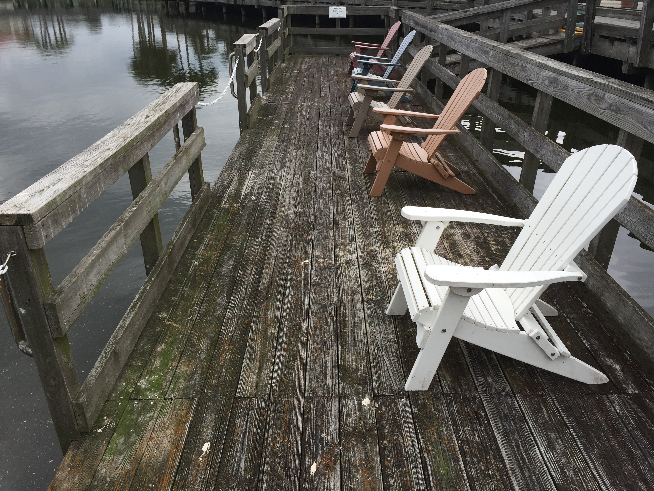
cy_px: 246
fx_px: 548
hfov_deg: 61.7
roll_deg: -1.6
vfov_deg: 48.2
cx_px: 327
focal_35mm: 29
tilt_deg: -23.5
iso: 32
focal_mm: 4.15
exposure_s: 1/760
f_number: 2.2
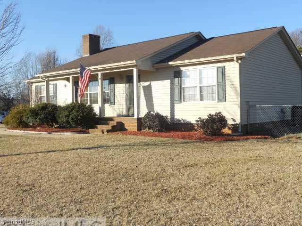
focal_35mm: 38
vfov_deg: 37.7
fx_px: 332
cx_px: 151
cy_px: 113
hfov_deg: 49.0
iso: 80
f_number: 3.9
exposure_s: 1/400
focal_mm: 6.9
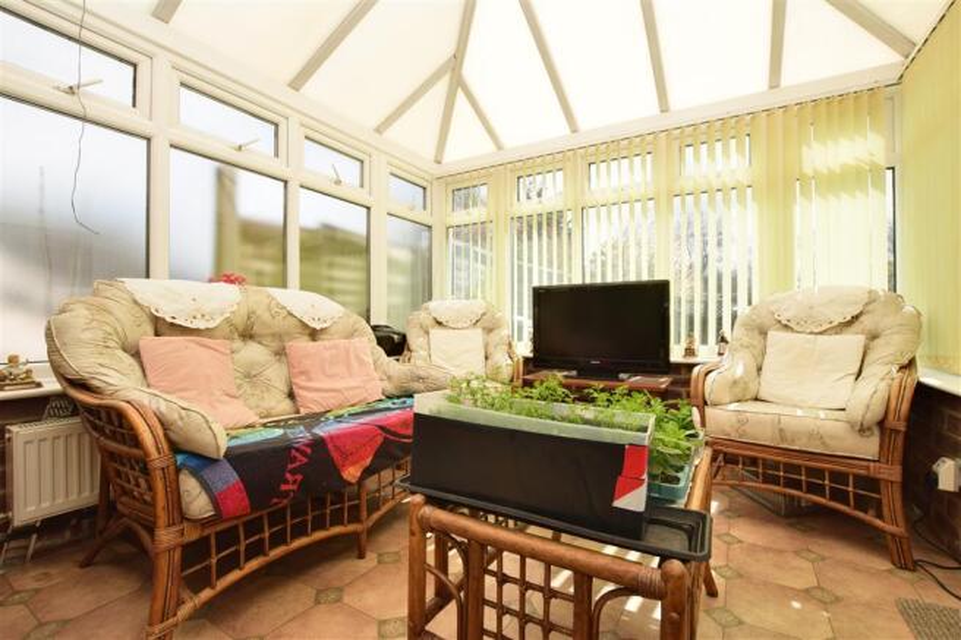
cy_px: 320
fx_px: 400
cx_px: 480
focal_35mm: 15
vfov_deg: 77.3
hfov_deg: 100.4
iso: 250
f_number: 16
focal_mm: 10
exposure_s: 1/200
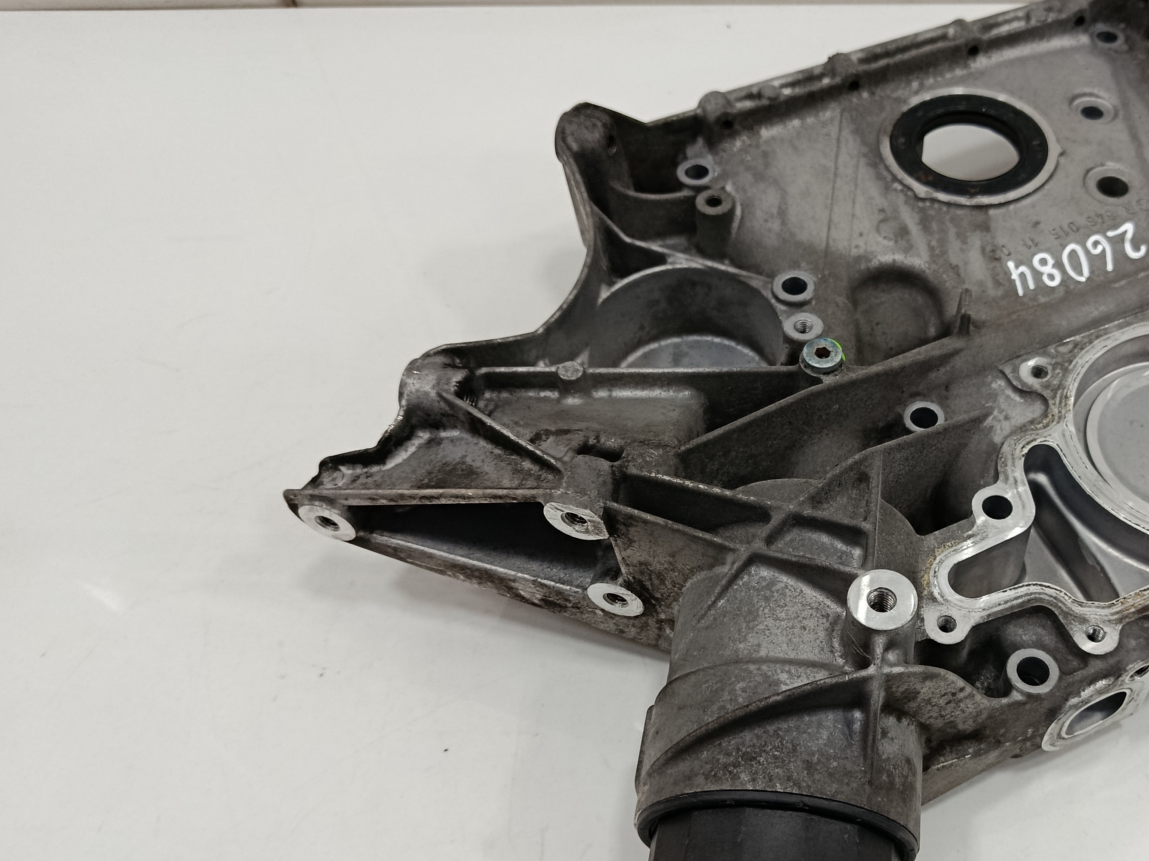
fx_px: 1195
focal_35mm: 36
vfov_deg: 39.5
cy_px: 516
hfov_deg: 49.5
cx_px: 845
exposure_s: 1/100
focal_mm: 5.24
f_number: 1.7
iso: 1053
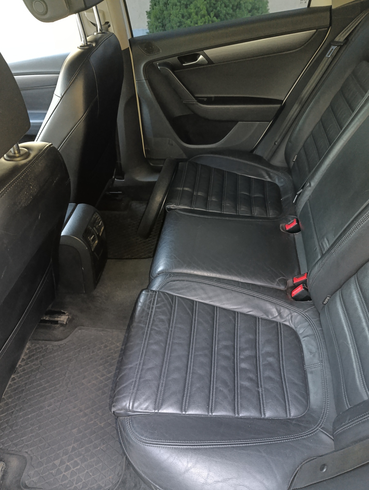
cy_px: 245
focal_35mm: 23
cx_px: 184
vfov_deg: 73.8
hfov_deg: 59.0
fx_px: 326
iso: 2500
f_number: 1.7
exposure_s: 1/25
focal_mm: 6.11
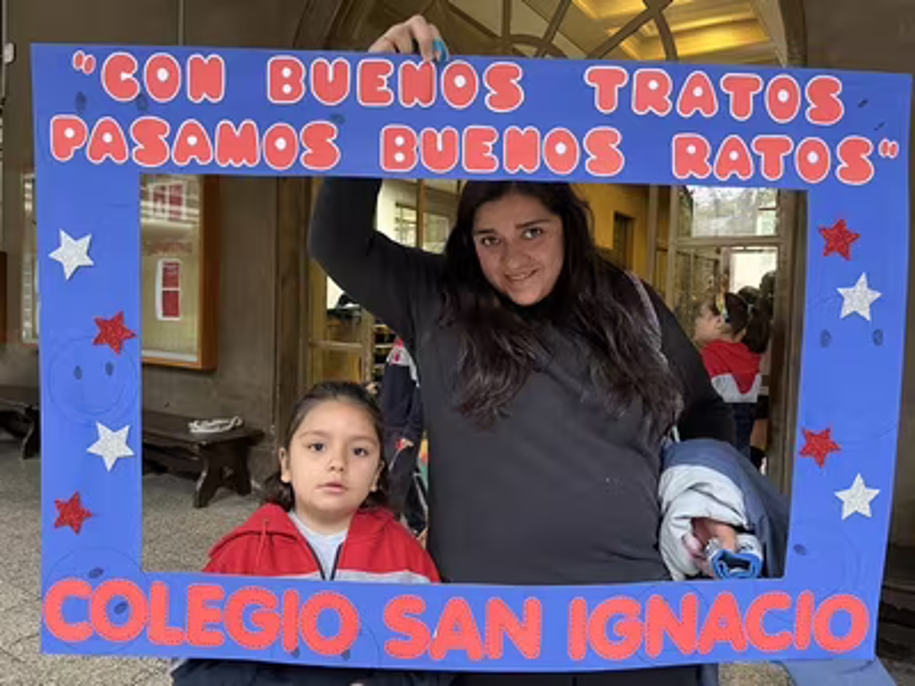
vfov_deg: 53.1
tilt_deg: -1.8
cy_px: 343
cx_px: 458
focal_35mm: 26
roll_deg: -0.9
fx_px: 687
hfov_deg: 67.3
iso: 500
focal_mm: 5.1
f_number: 1.6
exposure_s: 1/50
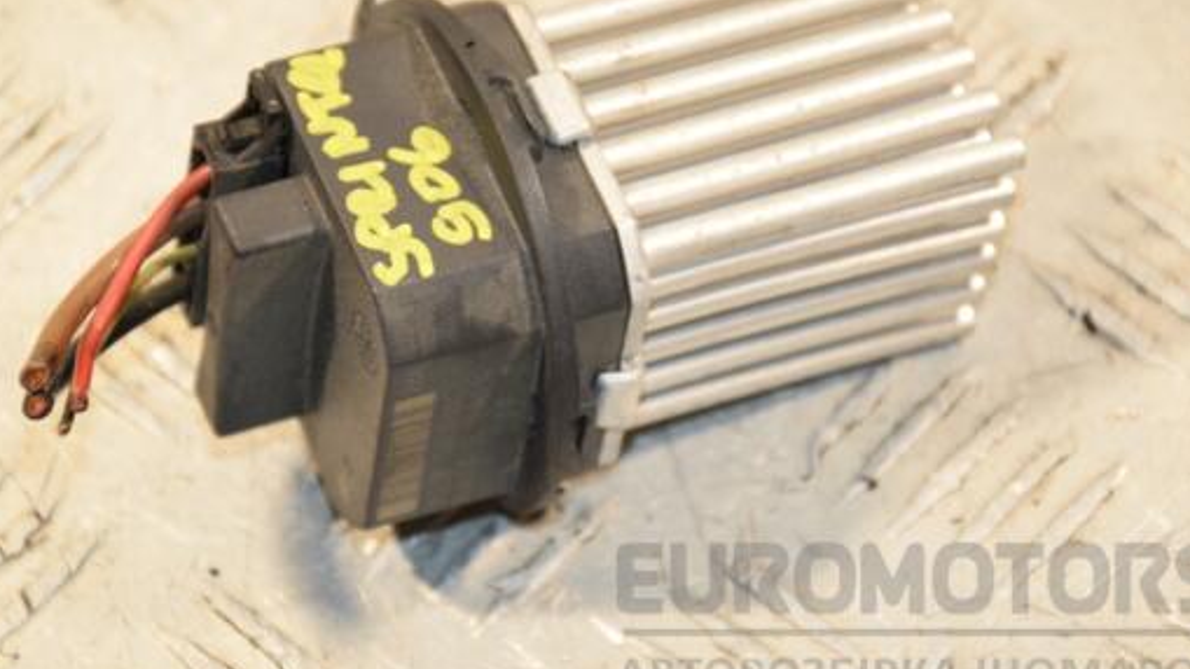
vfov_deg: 6.2
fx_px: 6139
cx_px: 573
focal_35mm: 195
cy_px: 267
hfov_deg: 11.1
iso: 800
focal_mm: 105
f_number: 6.3
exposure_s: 1/200
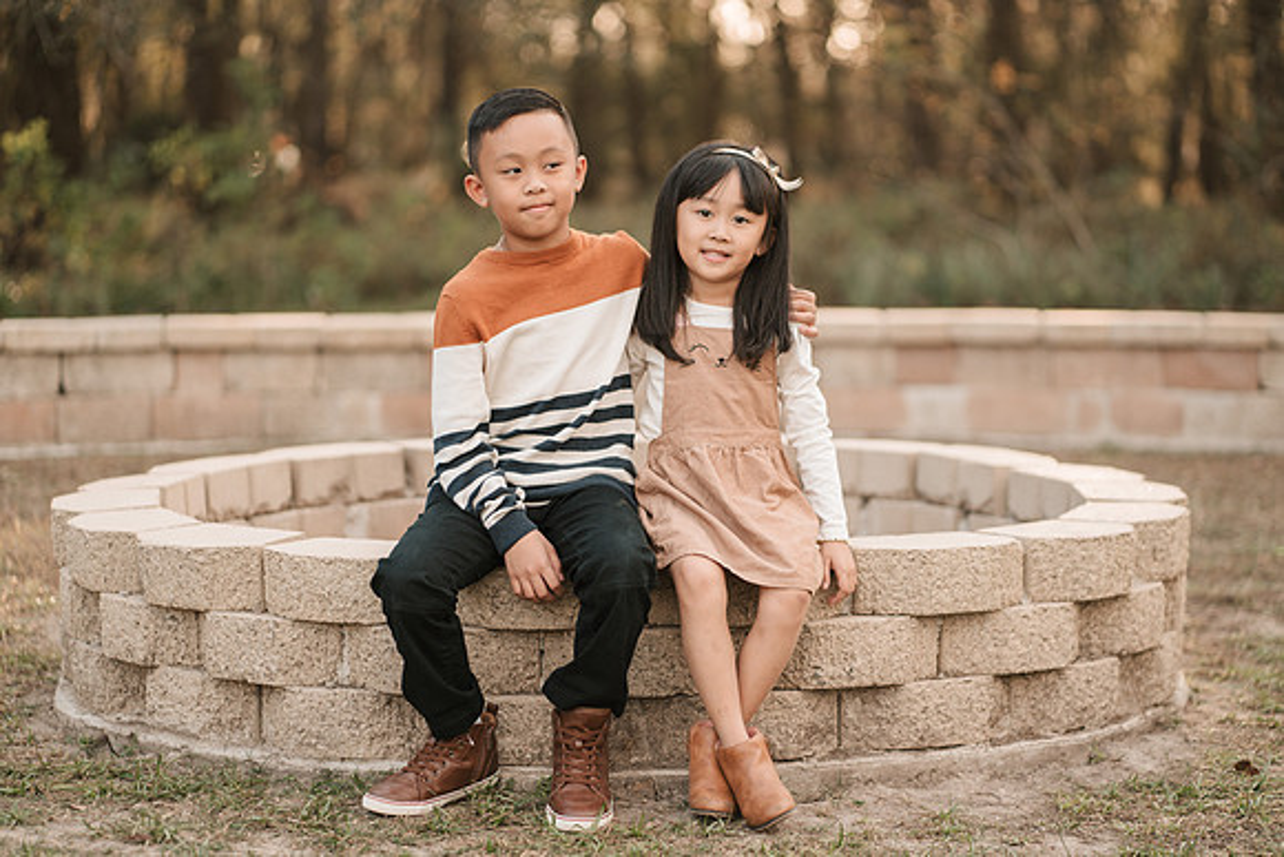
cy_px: 428
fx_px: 3129
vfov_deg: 15.6
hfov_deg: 23.2
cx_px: 642
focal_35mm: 88
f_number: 2
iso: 160
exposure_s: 1/500
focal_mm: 85
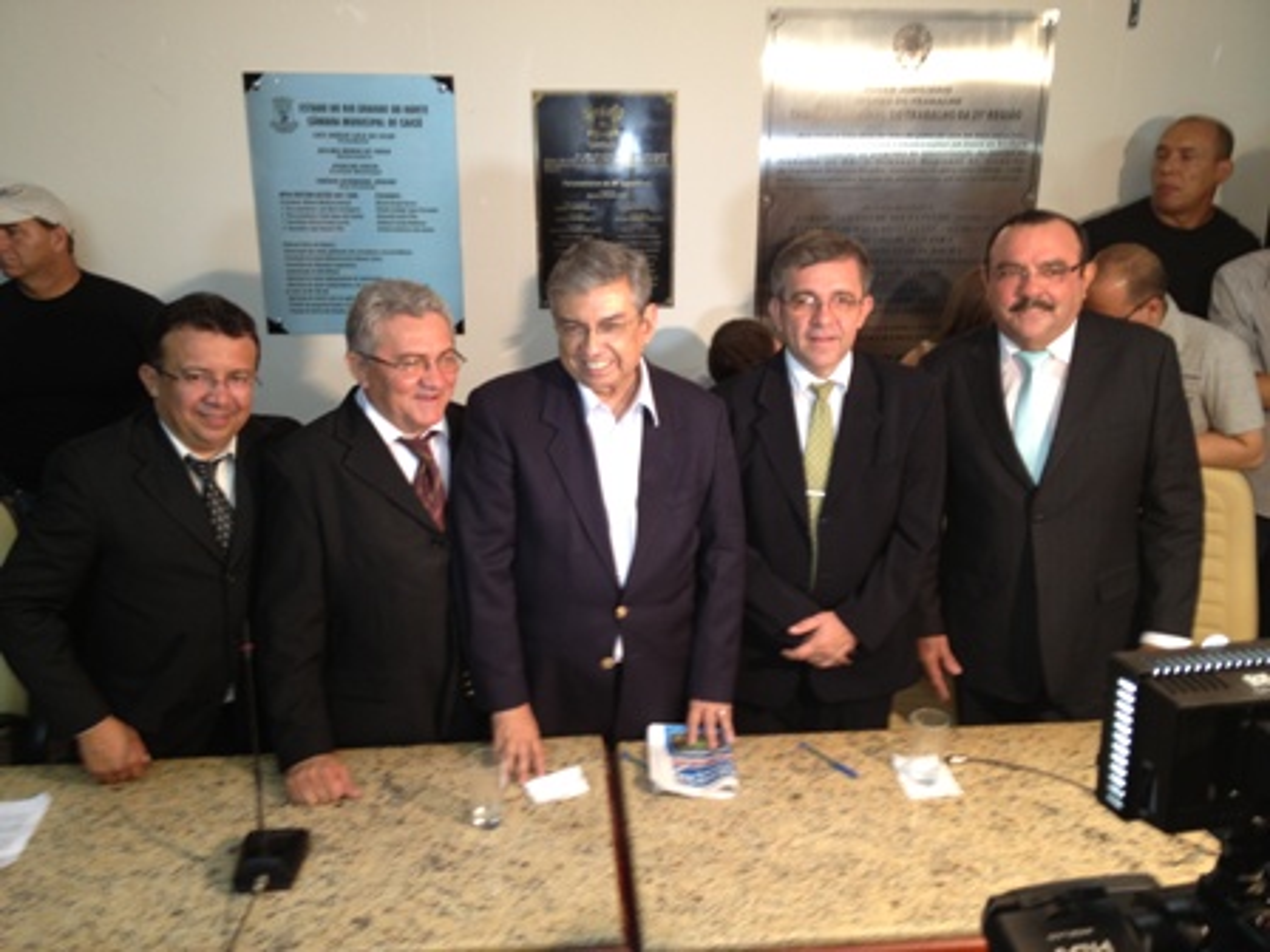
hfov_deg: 52.6
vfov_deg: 40.7
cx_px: 635
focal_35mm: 35
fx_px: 1284
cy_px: 476
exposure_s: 1/20
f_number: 2.4
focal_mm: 4.28
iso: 50
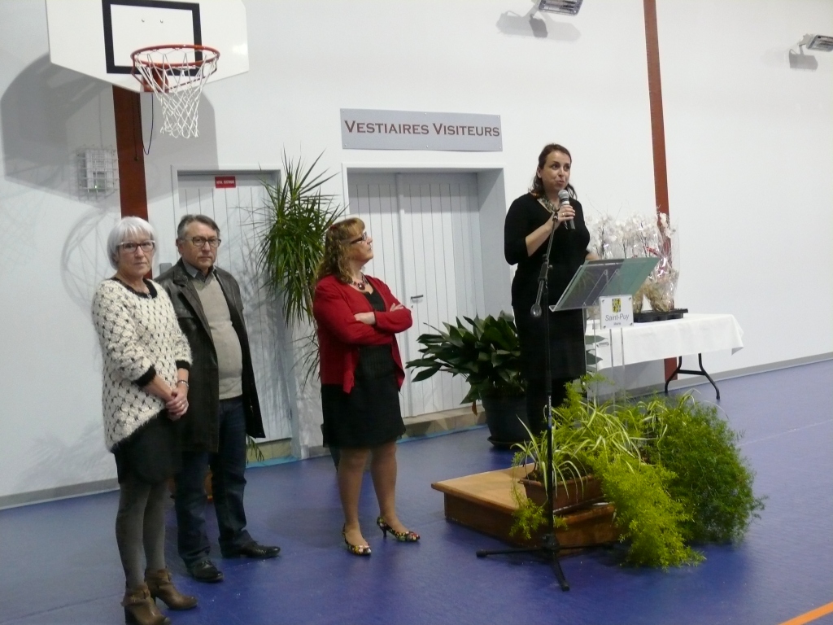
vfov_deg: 36.8
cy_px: 312
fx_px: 938
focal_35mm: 39
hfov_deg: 47.9
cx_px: 416
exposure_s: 1/30
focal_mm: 8.2
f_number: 2.8
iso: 400
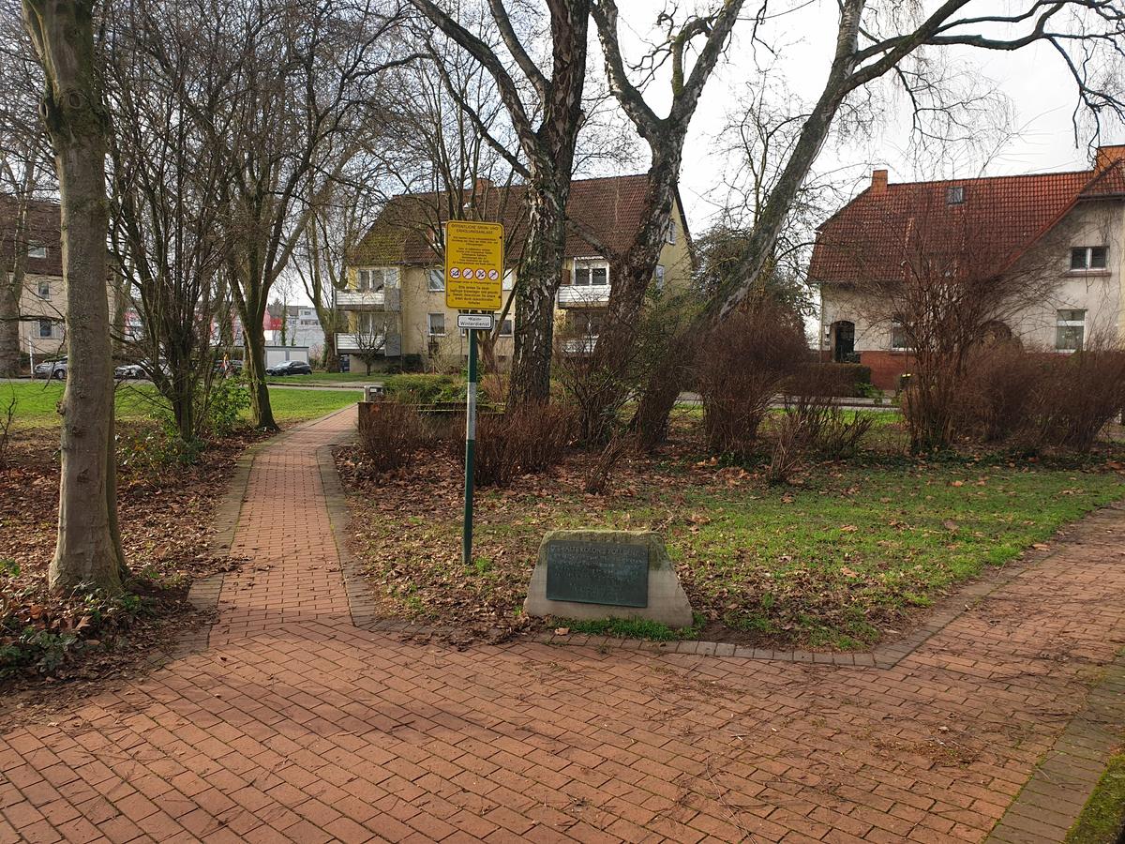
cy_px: 422
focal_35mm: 26
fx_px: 845
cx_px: 562
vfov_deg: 53.1
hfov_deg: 67.3
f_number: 2.4
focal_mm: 4.3
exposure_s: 1/311
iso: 50
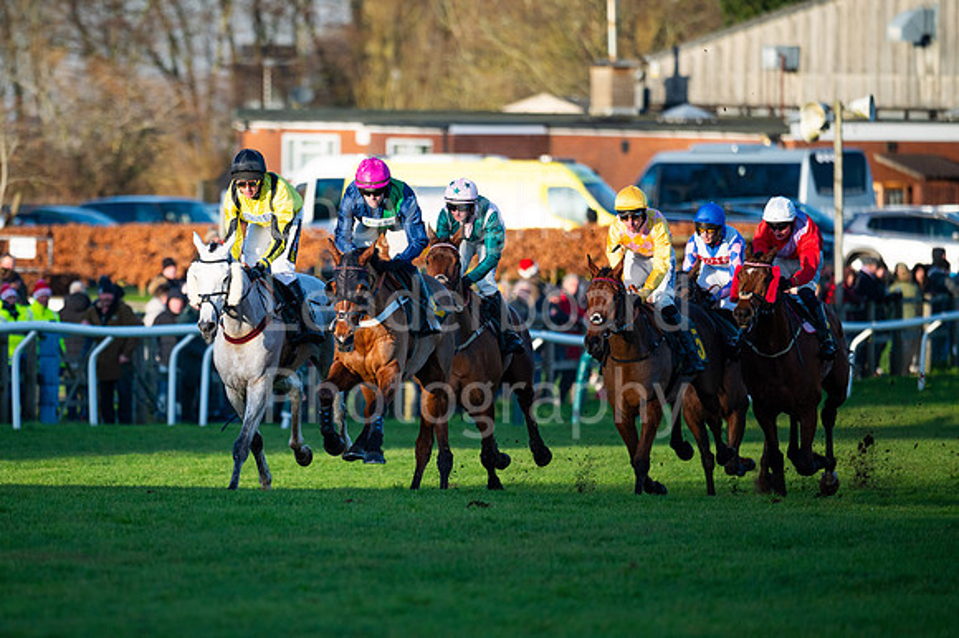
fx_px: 12514
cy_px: 375
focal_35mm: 470
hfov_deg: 4.4
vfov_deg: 2.9
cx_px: 396
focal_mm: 400
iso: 800
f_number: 4.5
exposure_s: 1/2500
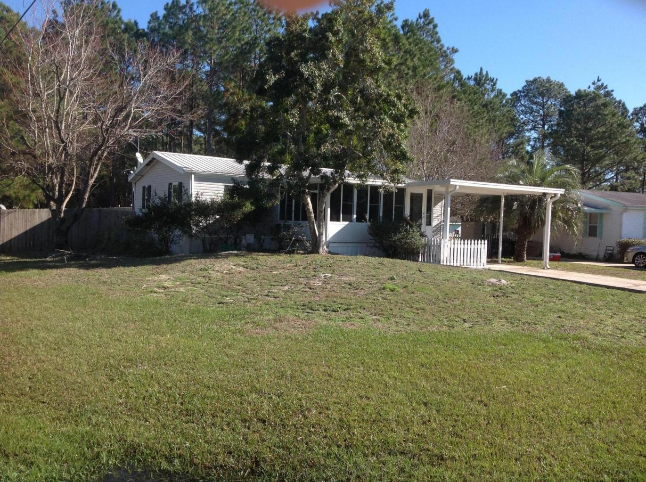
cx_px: 323
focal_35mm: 35
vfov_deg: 40.6
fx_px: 652
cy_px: 241
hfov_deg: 52.7
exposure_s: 1/975
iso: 50
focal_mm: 4.28
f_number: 2.4
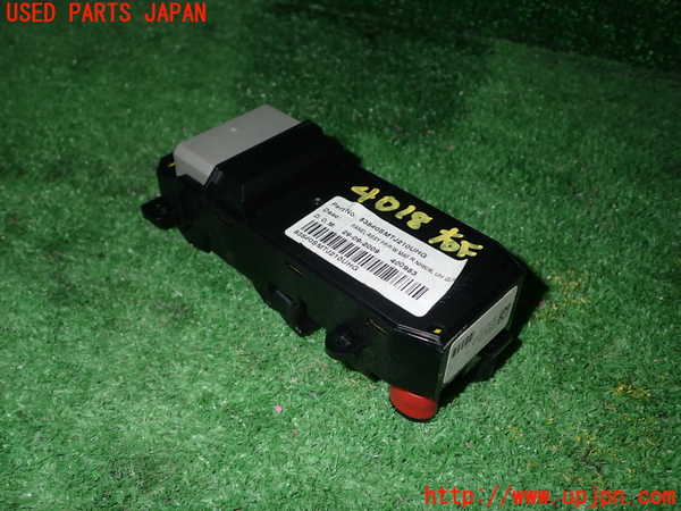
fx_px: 630
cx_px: 340
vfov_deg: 44.2
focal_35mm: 32
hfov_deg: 56.8
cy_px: 256
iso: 200
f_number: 7.1
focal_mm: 5.79
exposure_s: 1/30
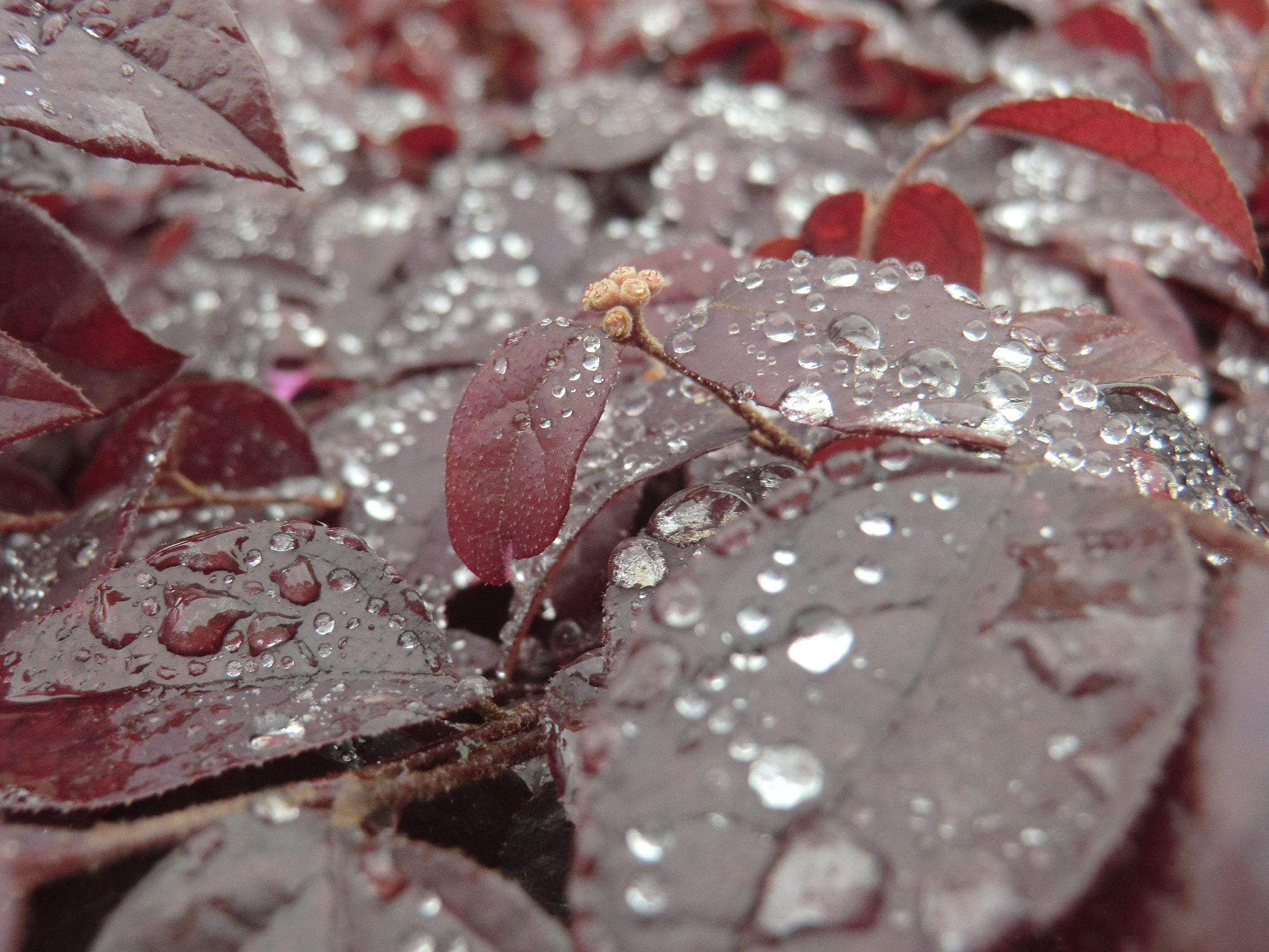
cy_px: 476
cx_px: 634
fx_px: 1466
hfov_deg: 46.8
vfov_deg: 36.0
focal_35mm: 40
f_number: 3.8
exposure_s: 1/60
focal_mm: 7.1
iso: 200
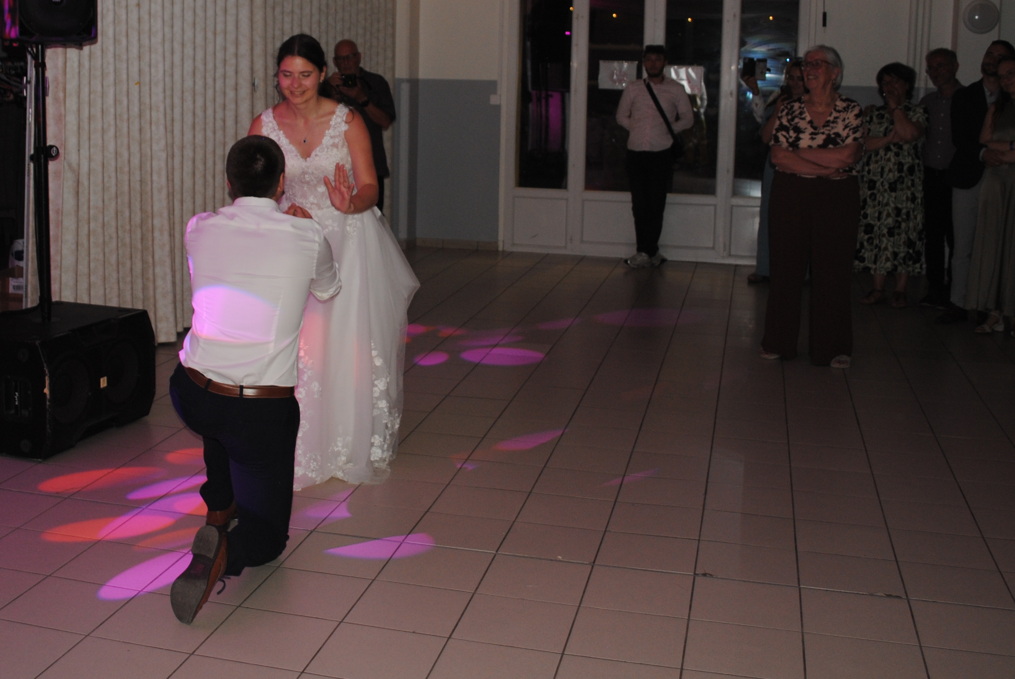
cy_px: 202
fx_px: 1186
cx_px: 388
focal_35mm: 42
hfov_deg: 46.0
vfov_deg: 31.6
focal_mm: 18
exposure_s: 1/60
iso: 200
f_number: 3.5
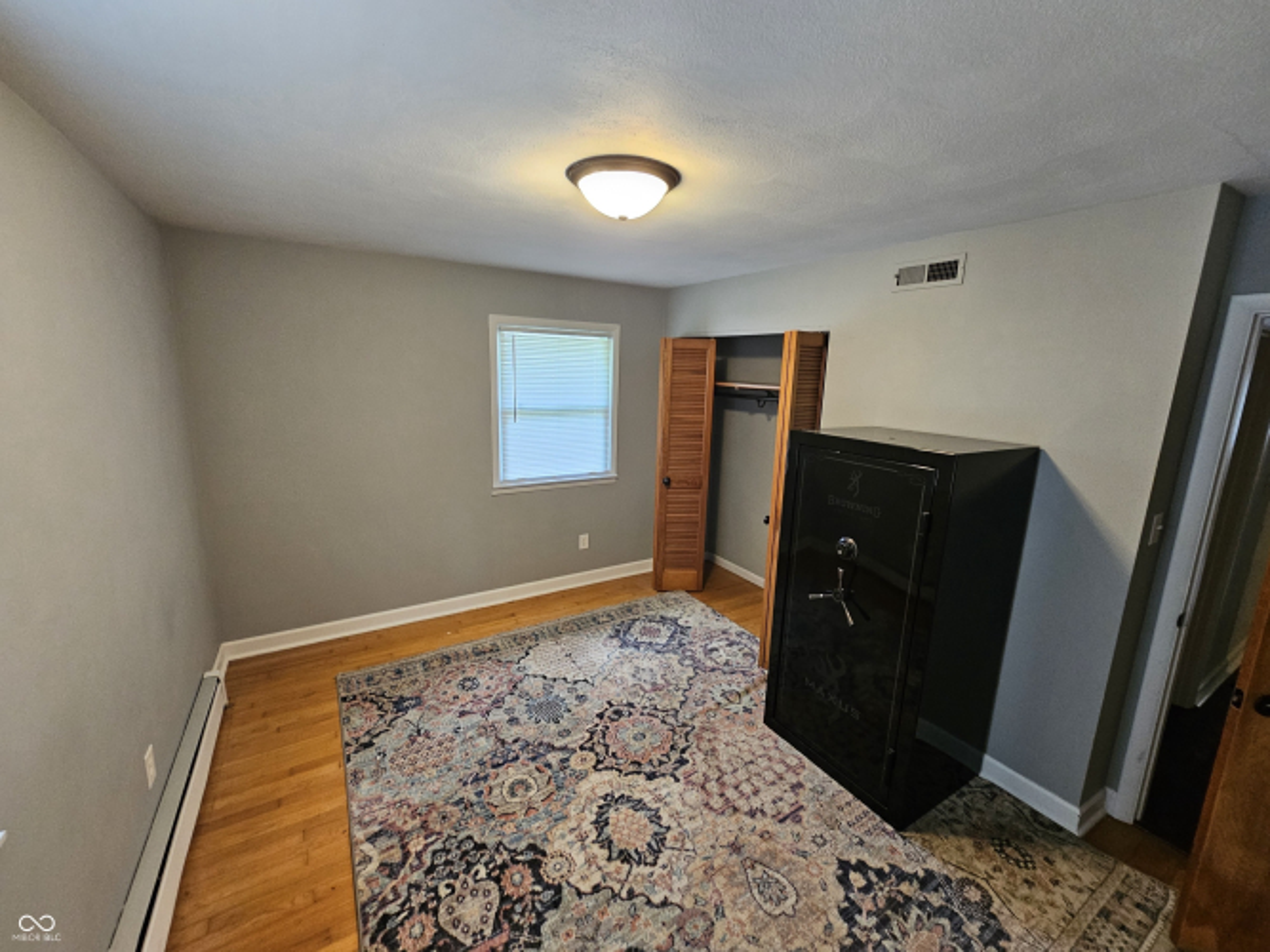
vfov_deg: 89.9
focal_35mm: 13
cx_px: 635
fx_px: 477
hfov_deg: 106.2
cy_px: 476
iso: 320
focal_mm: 2.2
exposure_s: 1/40
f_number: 2.2
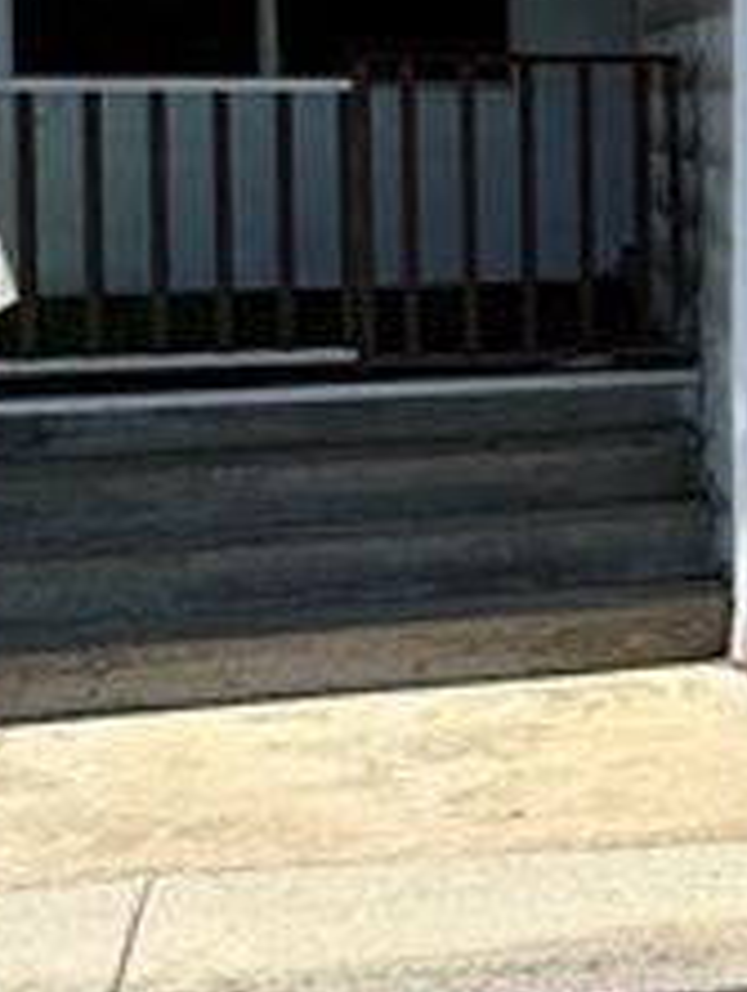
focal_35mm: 86
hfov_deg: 14.6
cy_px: 226
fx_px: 2470
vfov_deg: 22.5
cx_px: 1436
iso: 50
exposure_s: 1/2273
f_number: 2.2
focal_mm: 2.22
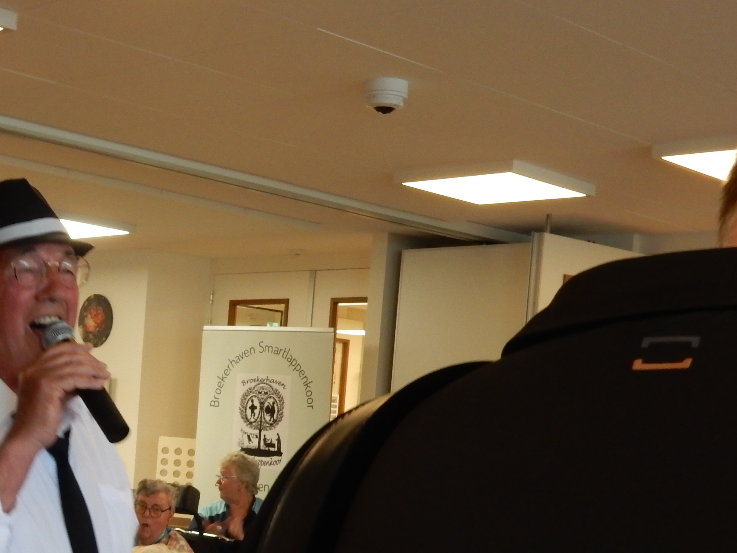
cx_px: 143
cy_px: 458
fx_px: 1448
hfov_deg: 27.9
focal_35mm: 68
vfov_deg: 21.3
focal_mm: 6.4
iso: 320
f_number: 4
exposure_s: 1/30
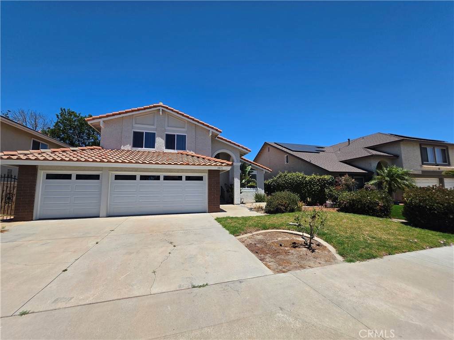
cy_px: 170
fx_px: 170
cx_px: 227
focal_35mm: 13
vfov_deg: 89.9
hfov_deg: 106.2
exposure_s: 1/2693
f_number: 1.9
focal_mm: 2.2
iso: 32
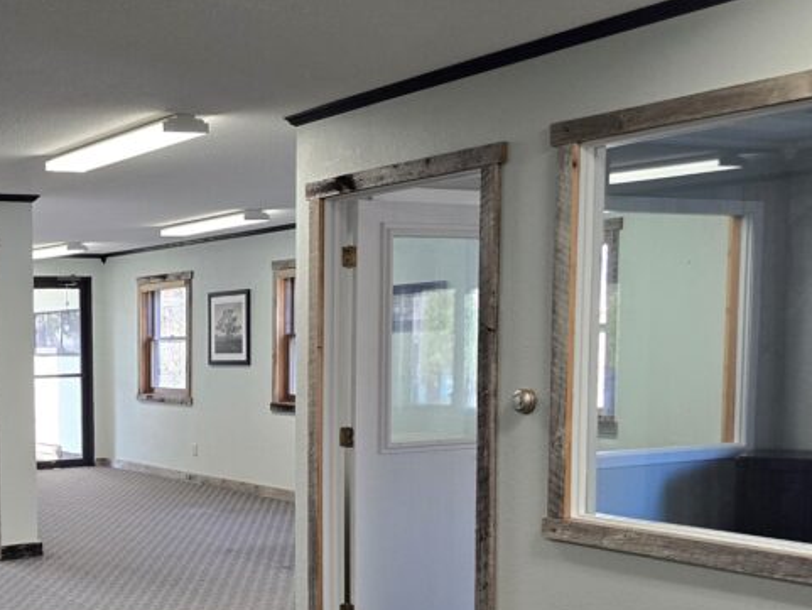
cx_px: 51
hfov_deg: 34.9
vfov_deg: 28.2
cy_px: 443
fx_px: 1197
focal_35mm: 51
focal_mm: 6.3
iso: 200
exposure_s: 1/180
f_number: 1.7
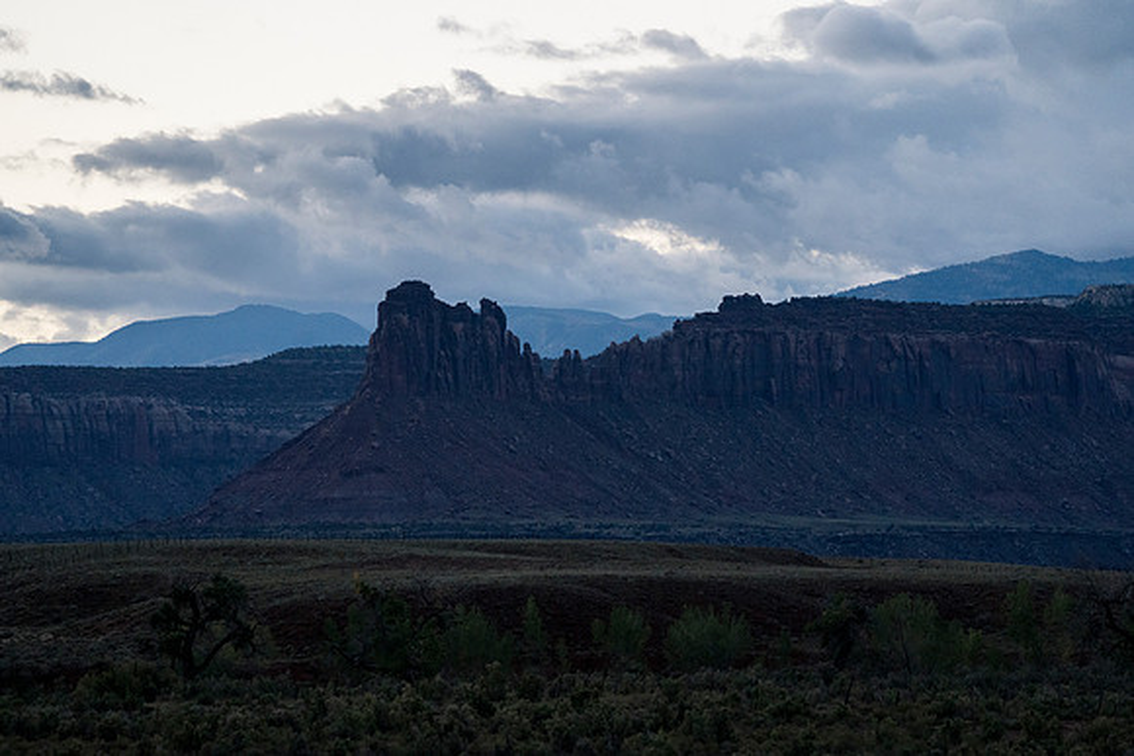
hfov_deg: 10.3
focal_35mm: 200
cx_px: 567
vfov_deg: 6.9
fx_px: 6301
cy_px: 378
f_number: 4.5
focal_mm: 200
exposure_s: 1/500
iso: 3200
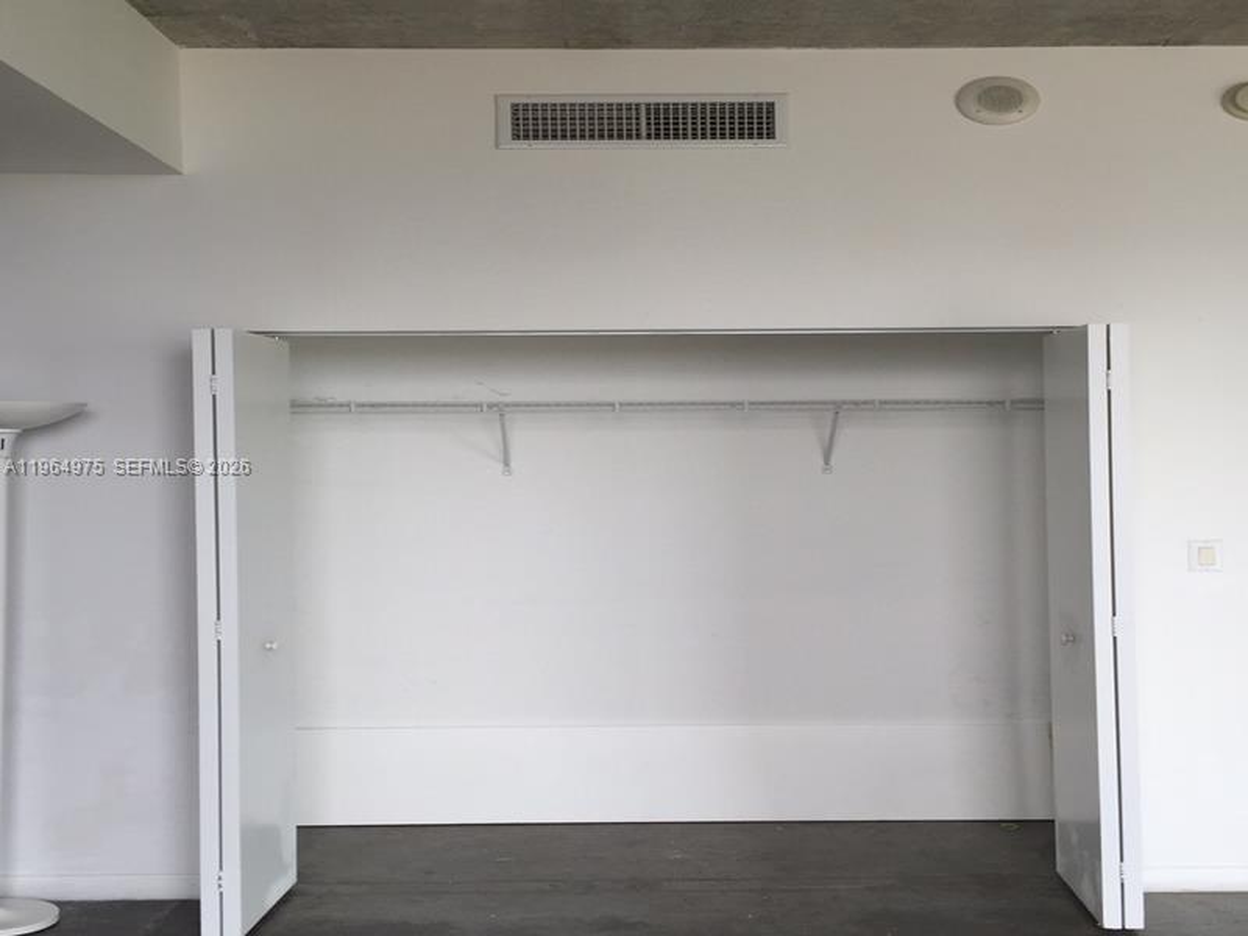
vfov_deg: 48.2
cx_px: 624
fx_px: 1046
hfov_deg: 61.7
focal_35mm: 29
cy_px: 468
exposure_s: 1/157
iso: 32
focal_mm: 4.15
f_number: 2.2
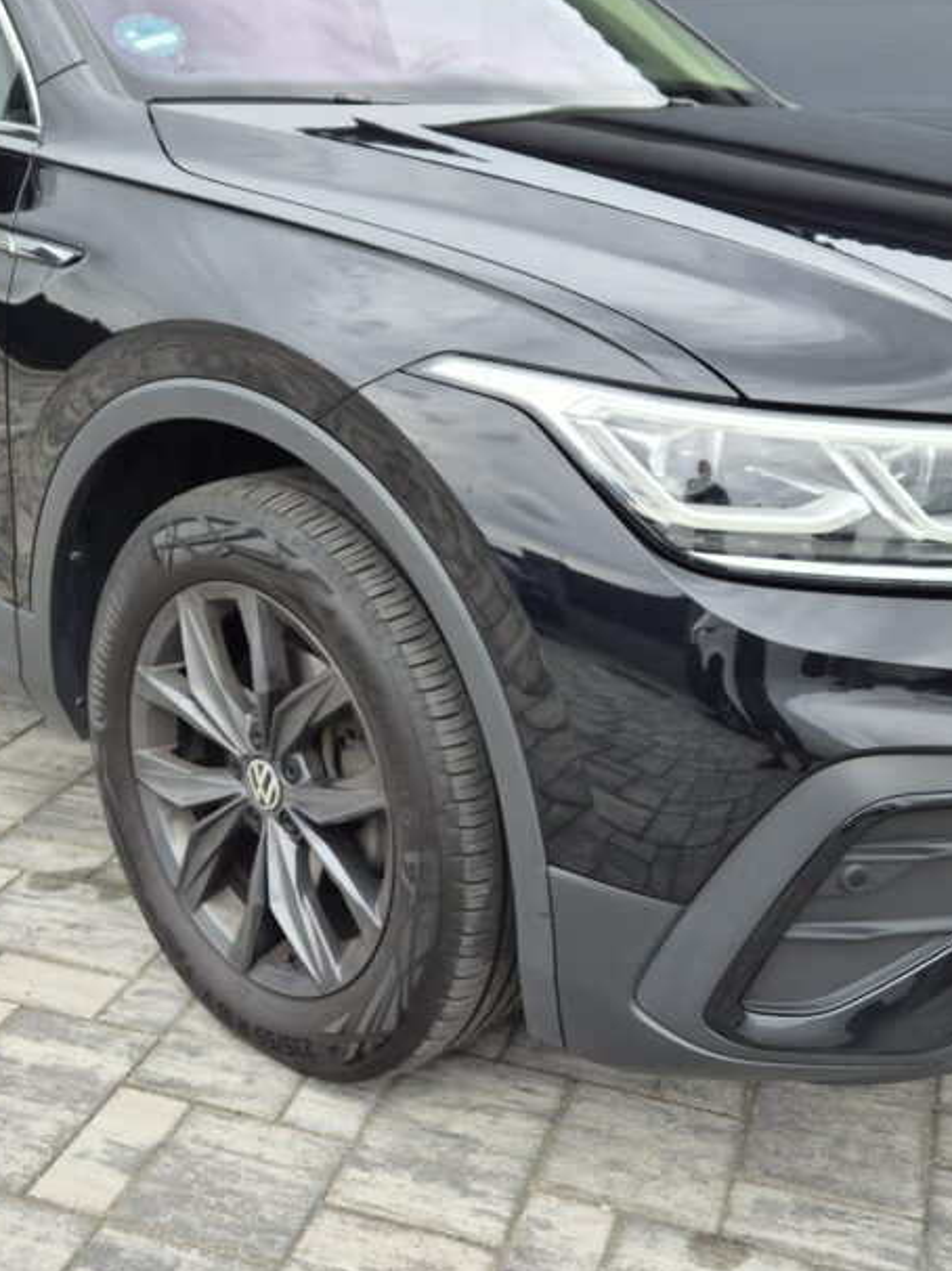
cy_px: 520
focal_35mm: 41
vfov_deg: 45.6
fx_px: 1504
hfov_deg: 35.0
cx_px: 401
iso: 25
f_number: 1.8
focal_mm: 5.4
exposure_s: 1/223
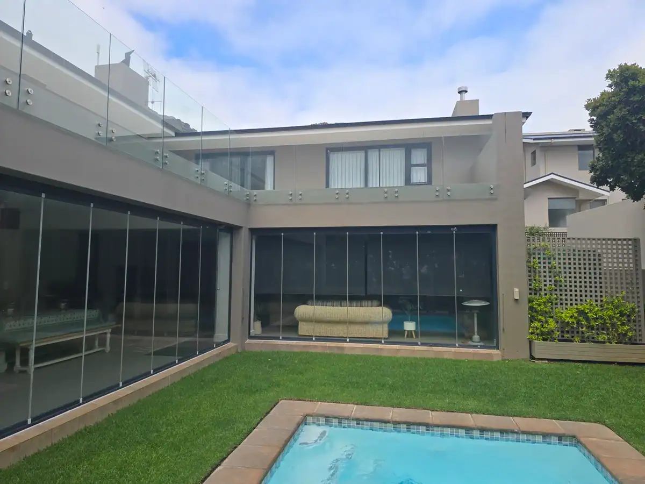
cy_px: 242
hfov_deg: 73.9
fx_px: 429
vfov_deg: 58.9
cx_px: 322
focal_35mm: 23
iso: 12
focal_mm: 6.3
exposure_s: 1/344
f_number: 1.7
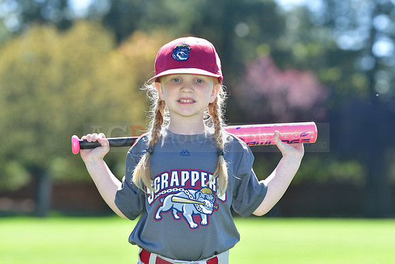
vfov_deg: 7.0
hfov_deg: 10.5
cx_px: 198
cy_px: 132
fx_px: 2140
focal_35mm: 195
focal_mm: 130
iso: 400
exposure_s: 1/1250
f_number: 4.5
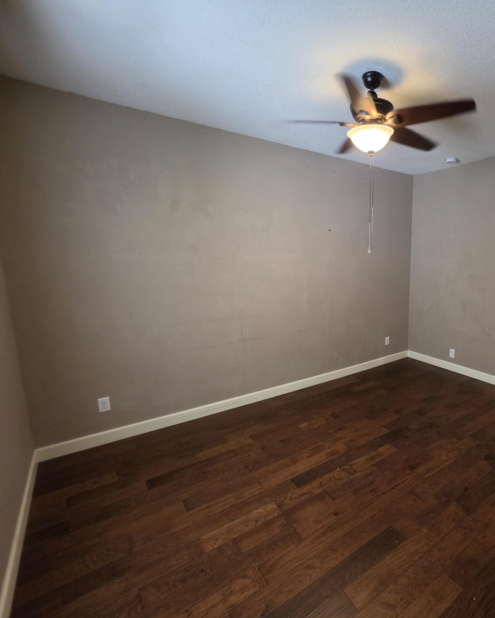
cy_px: 309
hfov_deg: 71.9
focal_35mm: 17
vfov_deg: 89.6
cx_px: 368
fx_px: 311
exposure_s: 1/60
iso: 320
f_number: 1.9
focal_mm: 2.2
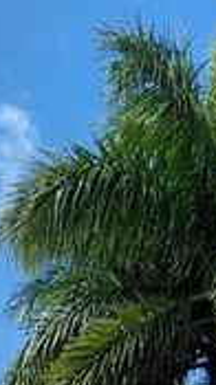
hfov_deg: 8.7
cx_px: -176
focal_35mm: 133
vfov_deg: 12.6
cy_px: 918
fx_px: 1359
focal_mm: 4.69
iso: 50
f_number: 1.8
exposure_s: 1/1762
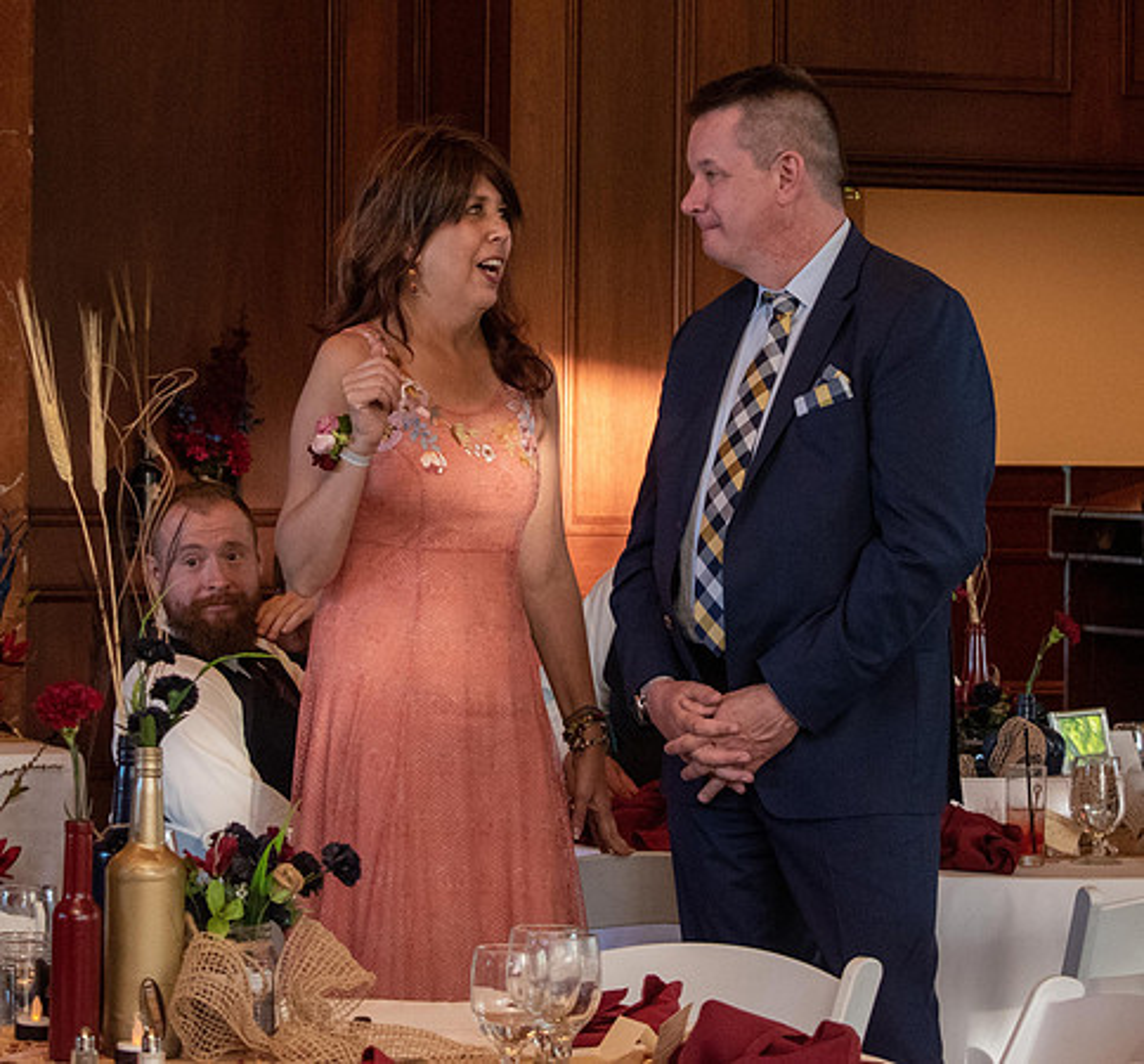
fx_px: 5061
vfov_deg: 12.0
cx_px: 614
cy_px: 327
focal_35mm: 140
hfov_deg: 12.9
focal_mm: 55
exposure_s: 1/60
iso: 2800
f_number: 5.6
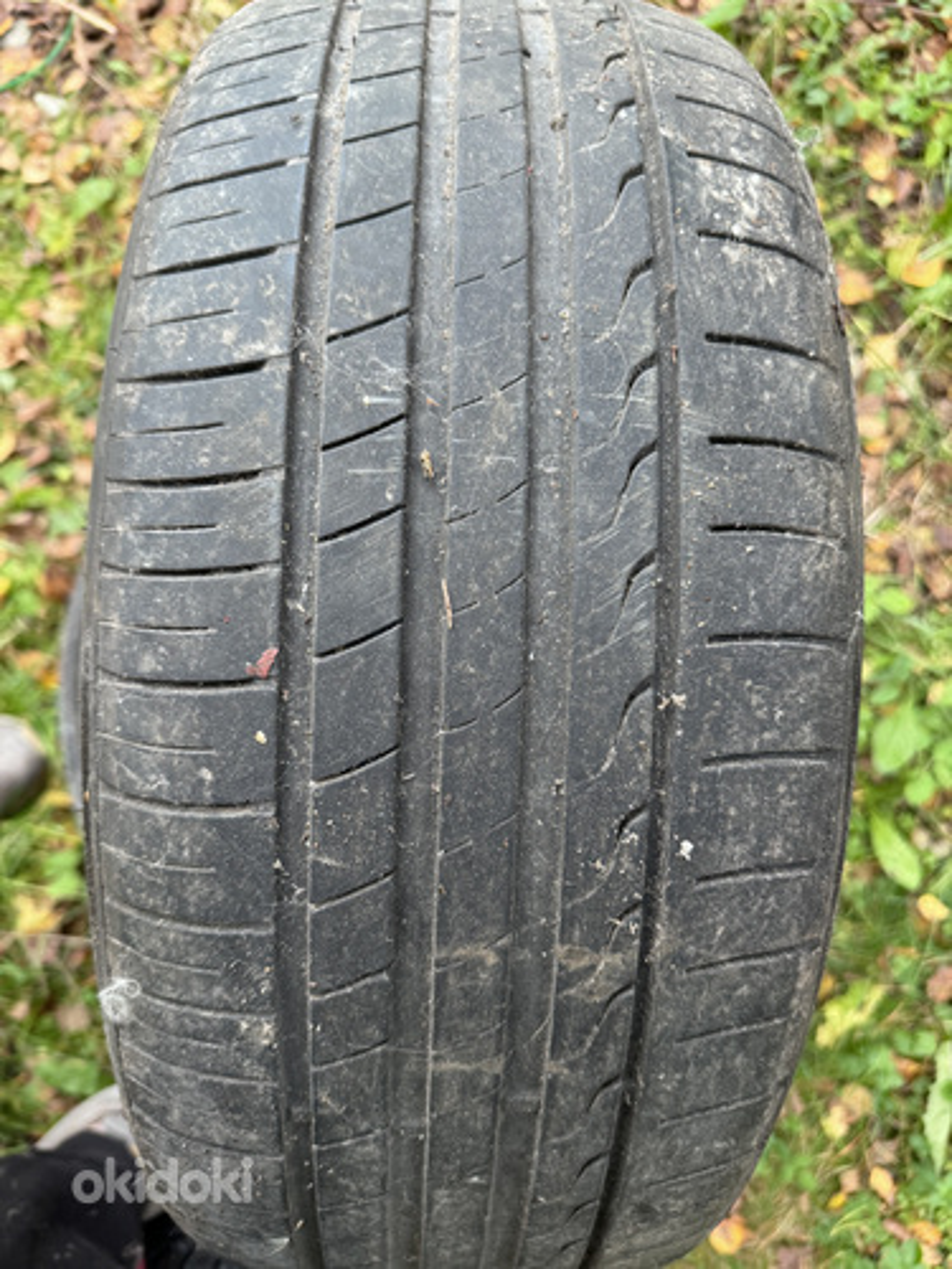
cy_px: 634
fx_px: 880
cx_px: 476
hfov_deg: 56.8
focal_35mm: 24
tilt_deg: -78.6
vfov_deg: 71.6
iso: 200
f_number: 1.78
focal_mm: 6.76
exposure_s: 1/87
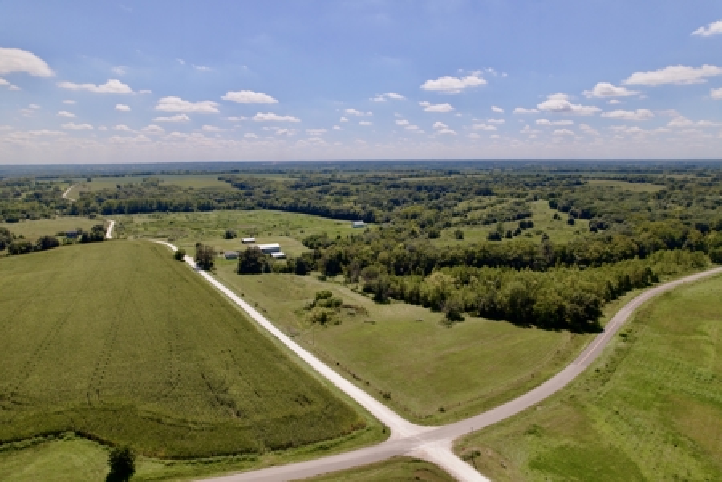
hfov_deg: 78.6
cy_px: 241
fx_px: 441
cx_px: 361
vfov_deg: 57.2
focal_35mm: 22
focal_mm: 8.38
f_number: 2.8
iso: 100
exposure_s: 1/120
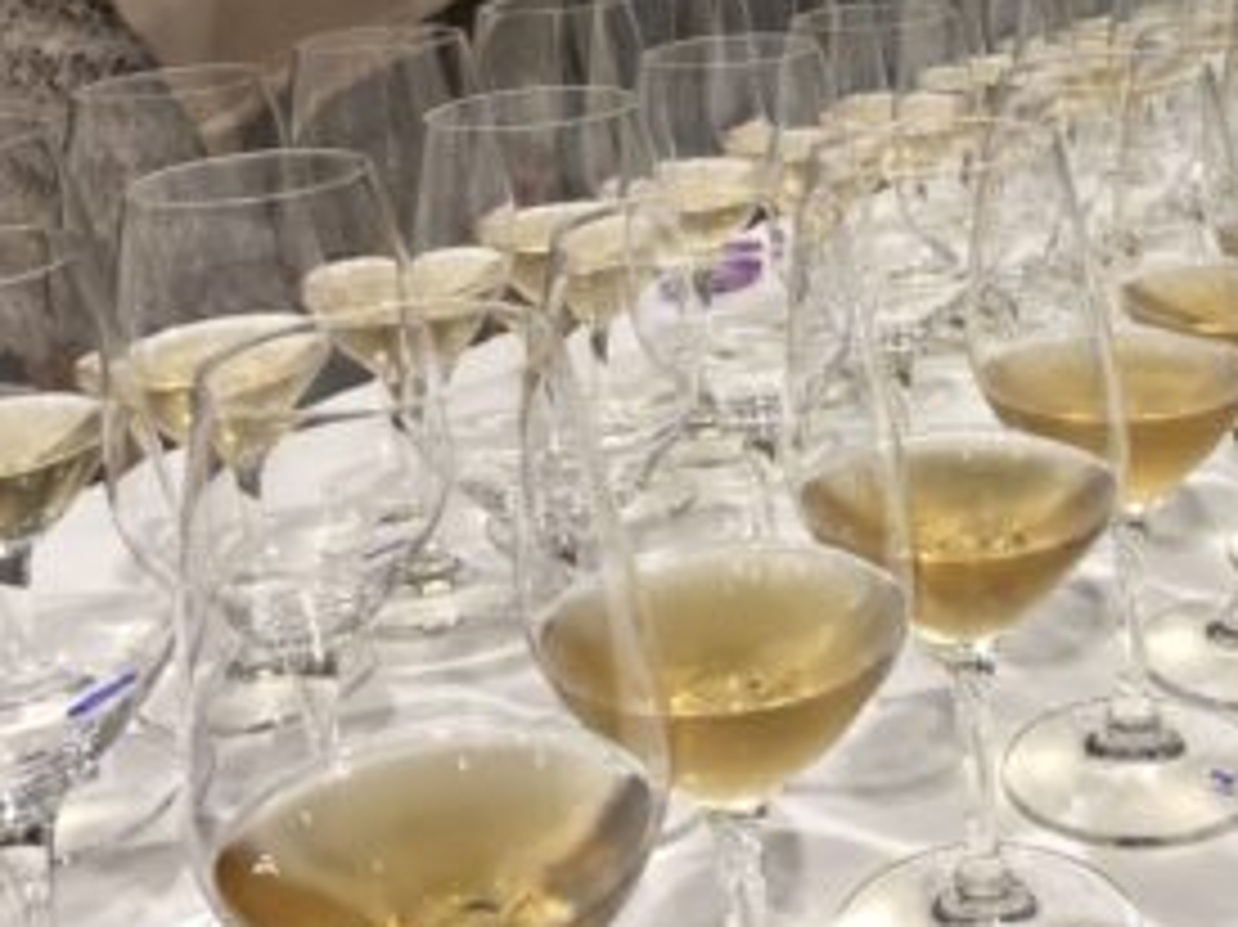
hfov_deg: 35.6
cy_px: 135
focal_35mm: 53
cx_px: 873
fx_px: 1895
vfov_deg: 26.8
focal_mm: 3.99
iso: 40
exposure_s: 1/30
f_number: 1.8
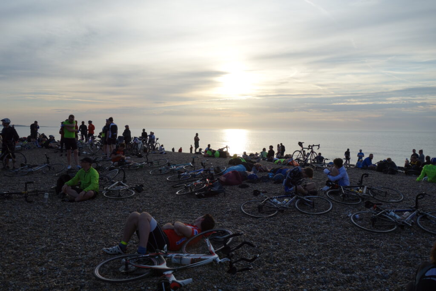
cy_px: 146
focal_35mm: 31
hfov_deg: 60.3
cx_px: 218
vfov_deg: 42.3
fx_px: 375
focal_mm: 11.6
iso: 125
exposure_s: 1/500
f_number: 5.6
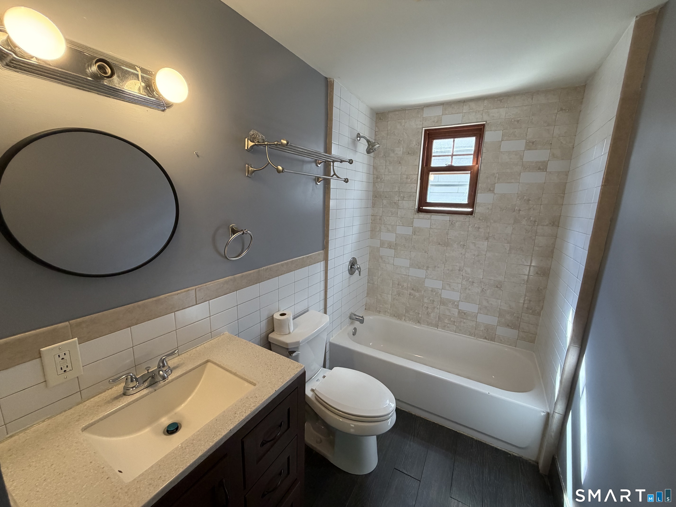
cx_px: 338
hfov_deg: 102.1
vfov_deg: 85.7
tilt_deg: -12.1
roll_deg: -1.7
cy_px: 254
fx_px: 273
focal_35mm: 14
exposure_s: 1/120
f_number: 2.2
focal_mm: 2.22
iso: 250
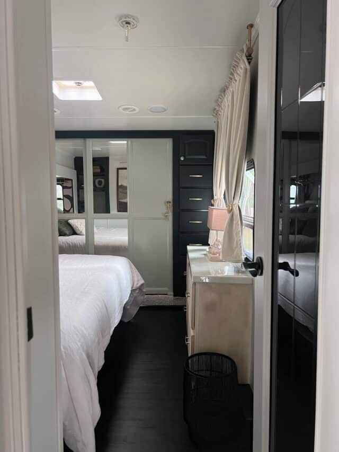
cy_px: 226
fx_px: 339
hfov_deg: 53.1
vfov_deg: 67.3
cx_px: 170
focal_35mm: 26
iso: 500
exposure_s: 1/40
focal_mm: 5.7
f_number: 1.5
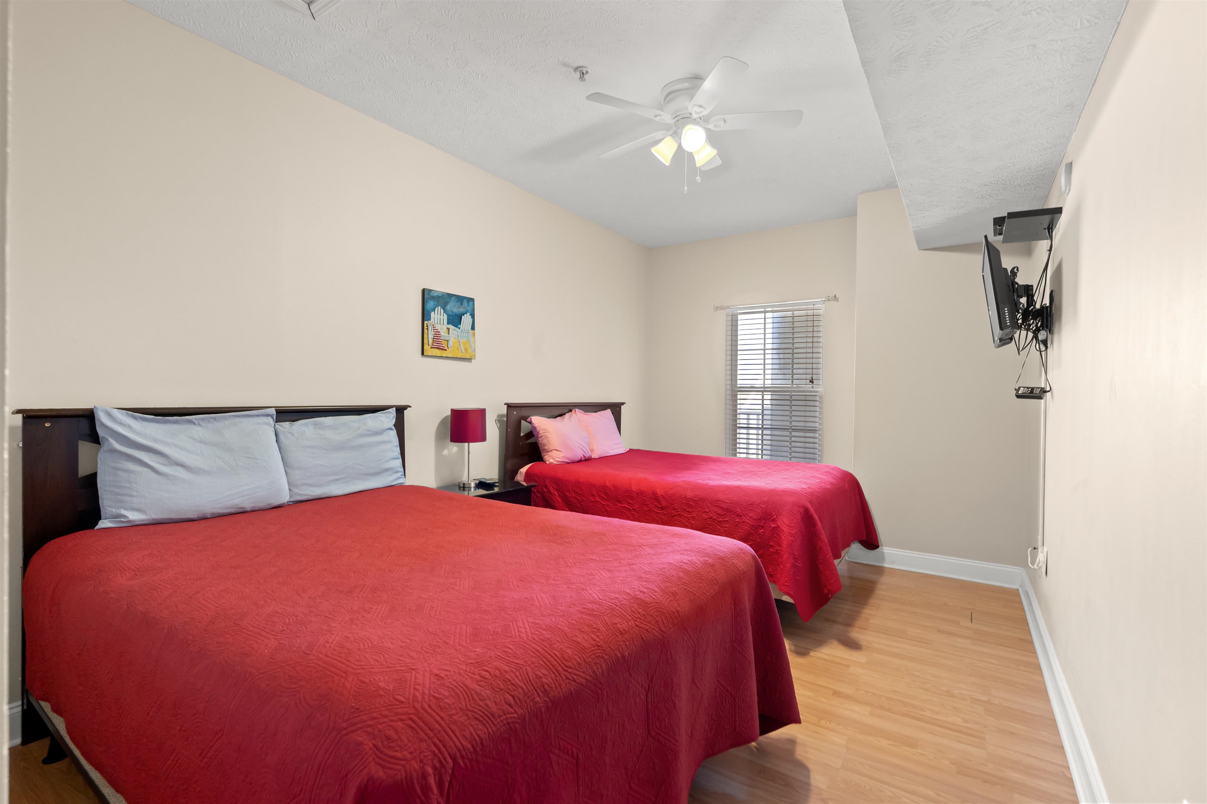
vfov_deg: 73.7
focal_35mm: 16
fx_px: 536
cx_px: 604
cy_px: 402
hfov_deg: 96.7
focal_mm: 16
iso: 320
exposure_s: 1/6
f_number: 8
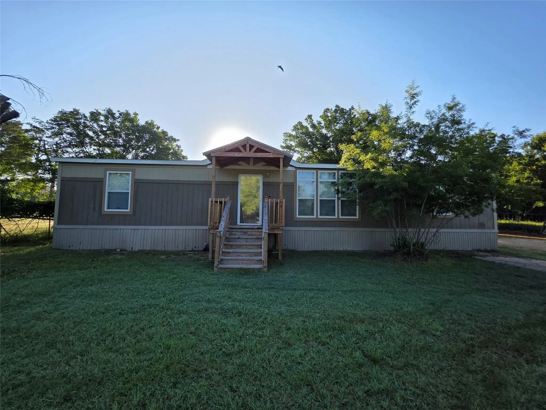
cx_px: 273
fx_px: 205
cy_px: 205
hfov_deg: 106.2
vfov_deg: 89.9
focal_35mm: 13
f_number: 1.9
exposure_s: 1/1129
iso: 40
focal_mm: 2.2
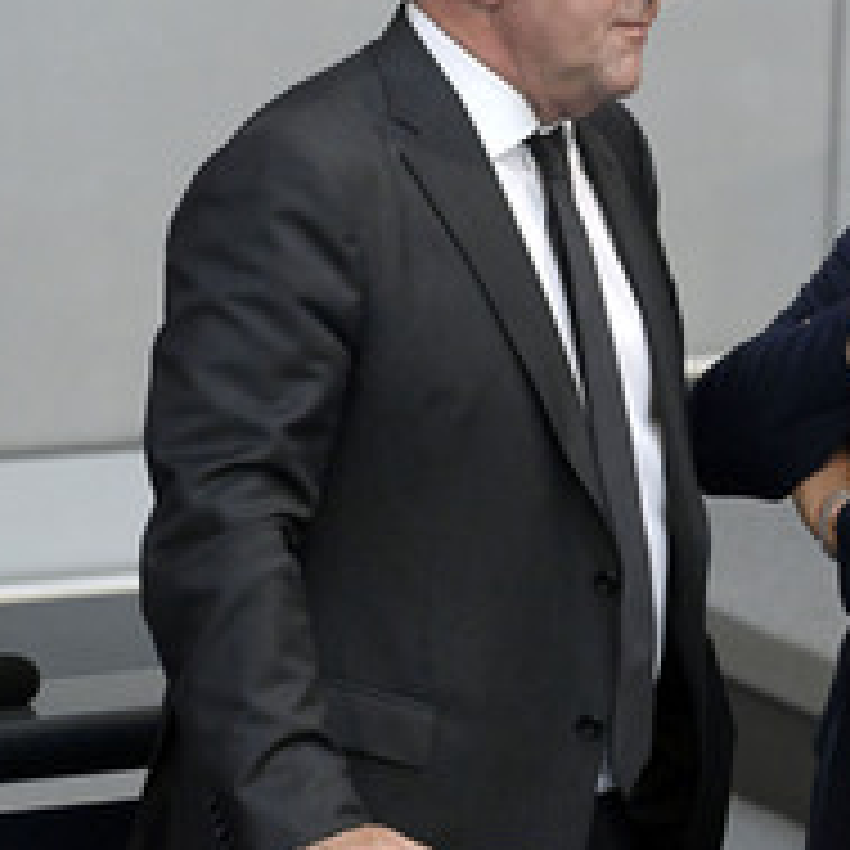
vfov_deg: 2.4
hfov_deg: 2.4
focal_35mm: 728
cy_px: 418
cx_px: 708
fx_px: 20225
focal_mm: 360
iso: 8000
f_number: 5.6
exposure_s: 1/400
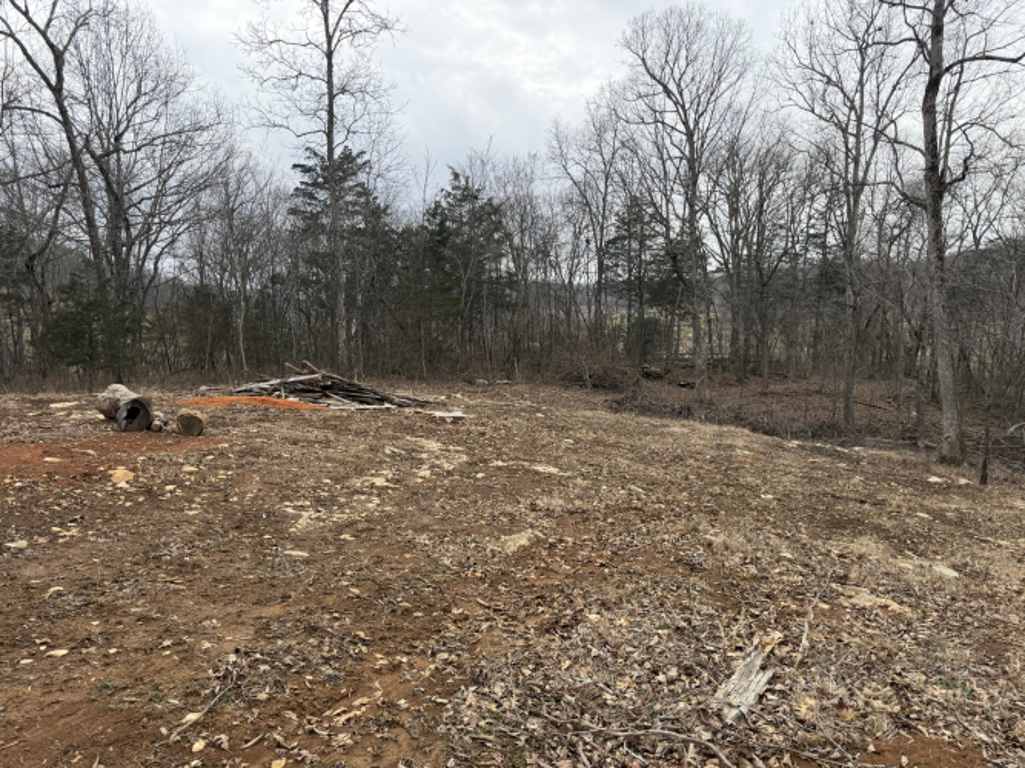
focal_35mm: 24
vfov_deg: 56.8
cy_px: 384
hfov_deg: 71.6
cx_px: 512
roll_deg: +1.3
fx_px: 711
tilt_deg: -7.1
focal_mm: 6.76
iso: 100
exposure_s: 1/3021
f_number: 1.78
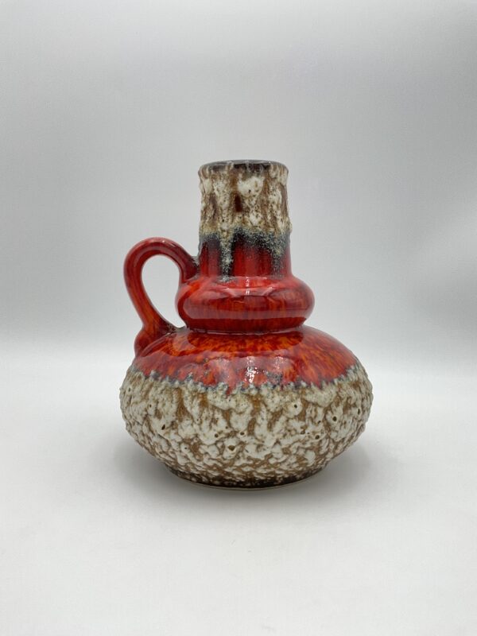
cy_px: 318
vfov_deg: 61.7
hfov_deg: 48.2
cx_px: 238
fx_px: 533
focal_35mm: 29
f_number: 1.8
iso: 25
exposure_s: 1/120
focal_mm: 3
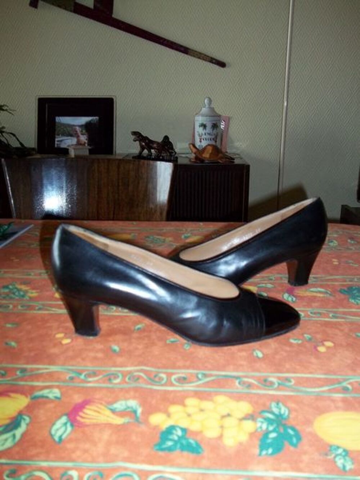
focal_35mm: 32
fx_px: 444
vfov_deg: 56.8
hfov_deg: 44.2
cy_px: 240
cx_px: 180
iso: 160
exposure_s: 1/30
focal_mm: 5.7
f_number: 2.9
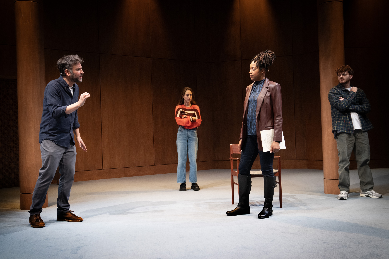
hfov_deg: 48.5
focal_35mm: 40
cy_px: 130
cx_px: 198
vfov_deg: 33.4
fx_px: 432
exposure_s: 1/250
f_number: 4
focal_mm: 37
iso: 2000
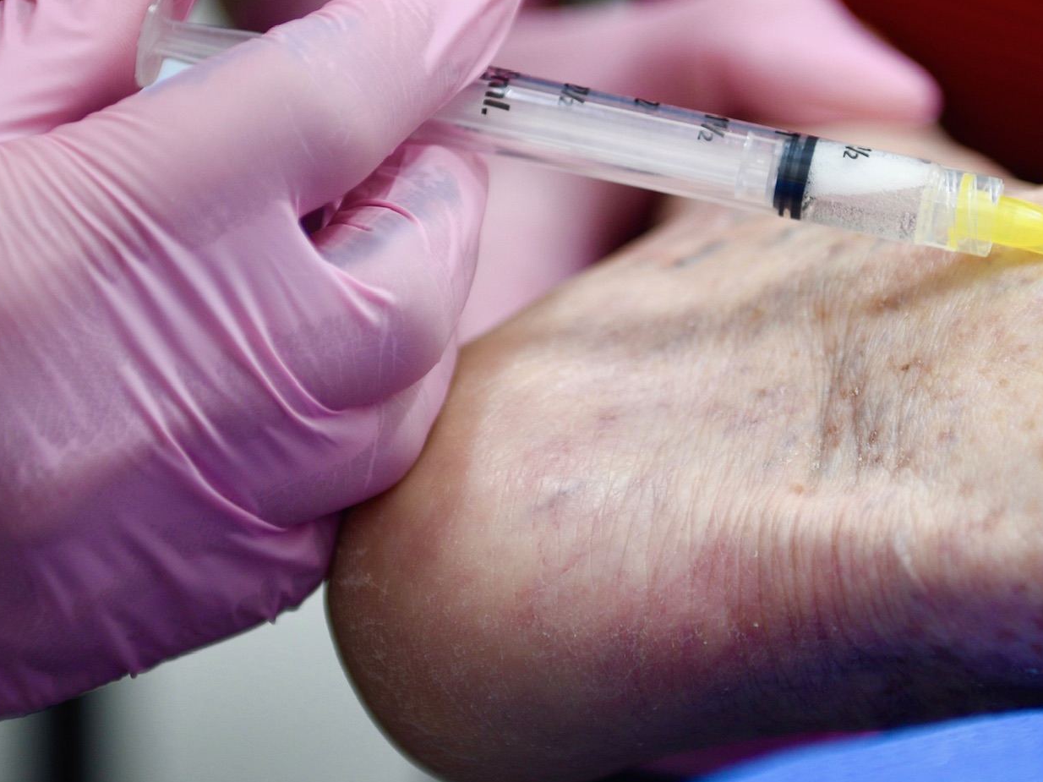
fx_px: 5031
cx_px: 640
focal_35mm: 167
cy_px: 186
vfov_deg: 8.9
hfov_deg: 11.8
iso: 400
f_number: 2.8
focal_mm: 62
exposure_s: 1/160
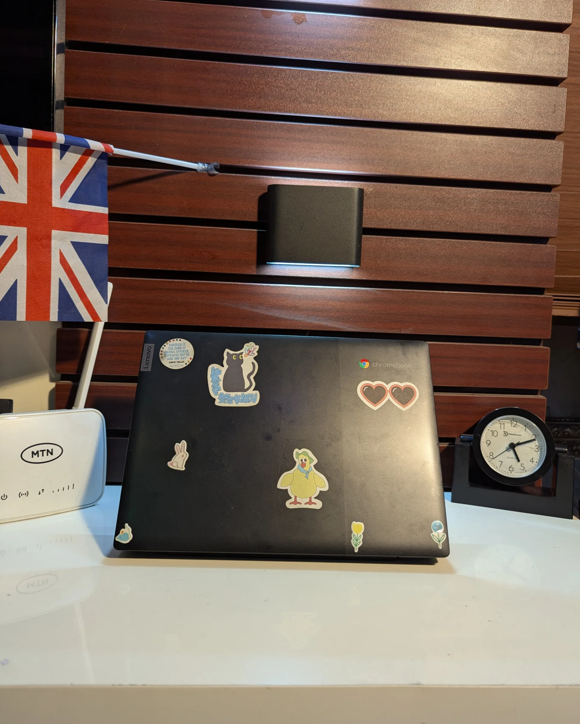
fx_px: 536
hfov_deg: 56.8
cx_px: 290
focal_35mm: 25
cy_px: 339
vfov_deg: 68.0
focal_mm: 6.81
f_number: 1.85
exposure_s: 1/100
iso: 64
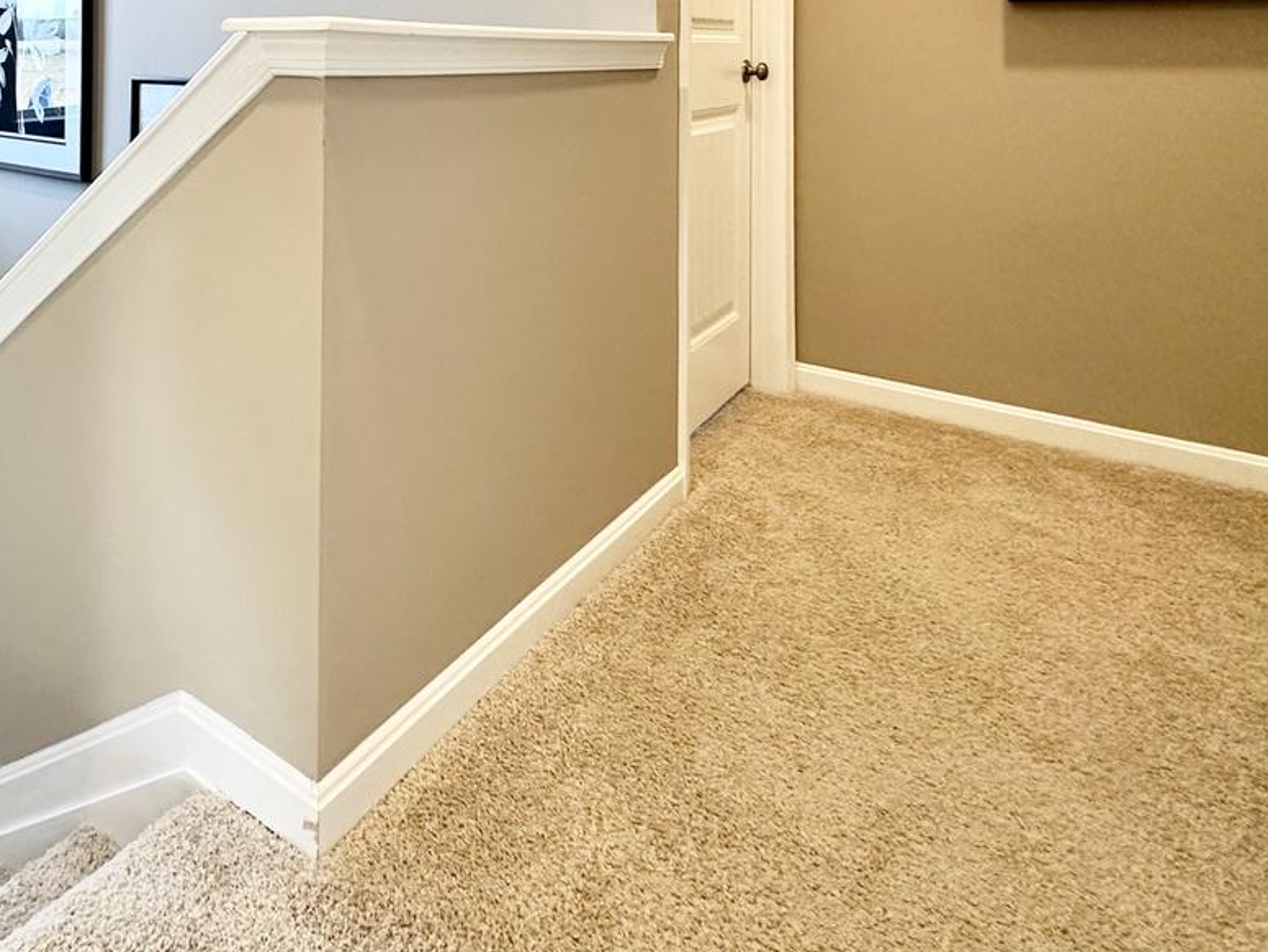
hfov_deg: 62.3
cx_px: 275
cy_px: 77
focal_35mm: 26
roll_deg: -0.1
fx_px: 953
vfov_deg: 47.2
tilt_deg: -2.4
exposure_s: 1/120
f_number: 2.2
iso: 200
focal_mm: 2.22
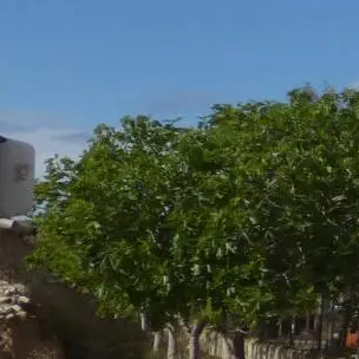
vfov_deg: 12.2
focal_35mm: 143
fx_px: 1678
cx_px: 1142
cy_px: 161
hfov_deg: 9.2
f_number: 4
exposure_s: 1/1600
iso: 100
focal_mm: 4.3
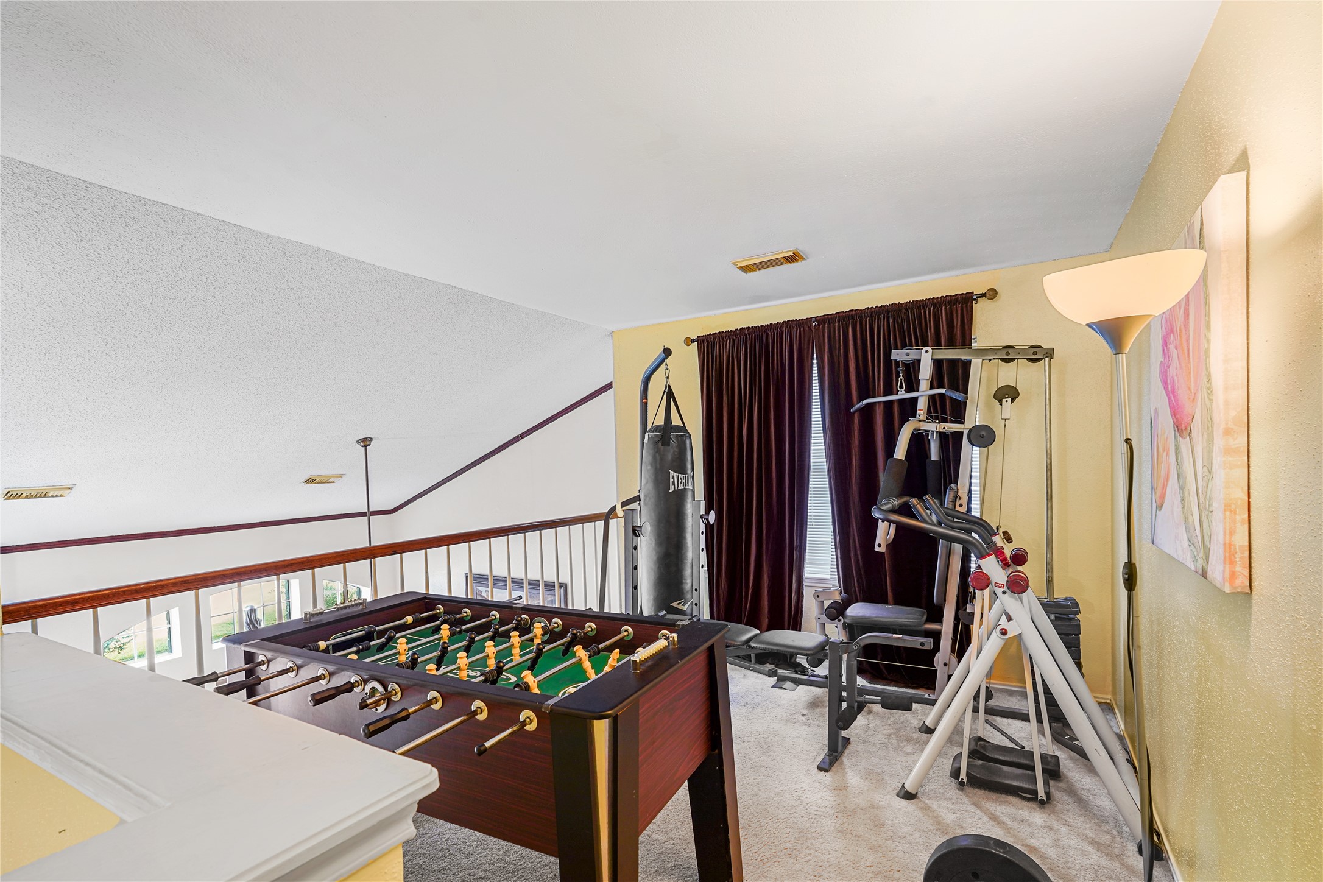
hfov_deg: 96.7
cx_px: 662
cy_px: 441
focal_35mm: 16
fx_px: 588
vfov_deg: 73.7
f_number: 8
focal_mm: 16
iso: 100
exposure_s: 1/1.25
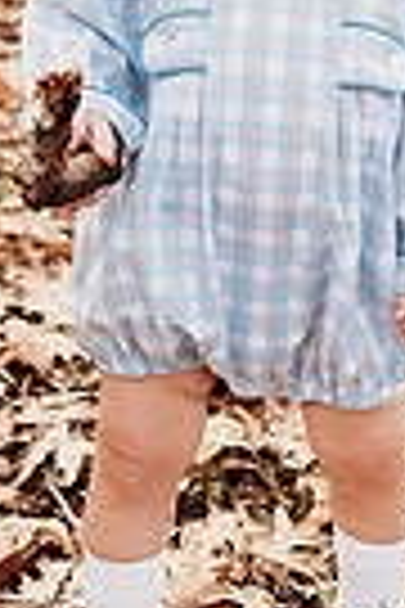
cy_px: -90
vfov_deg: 23.5
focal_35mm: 80
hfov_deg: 16.9
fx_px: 1350
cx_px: 315
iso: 125
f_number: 3.2
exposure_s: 1/250
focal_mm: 24
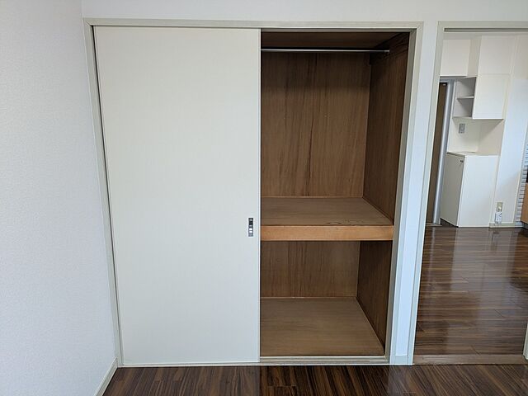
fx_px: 381
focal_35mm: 25
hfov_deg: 69.4
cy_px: 198
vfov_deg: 54.9
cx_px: 264
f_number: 1.89
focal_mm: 5.43
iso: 57
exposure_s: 1/30
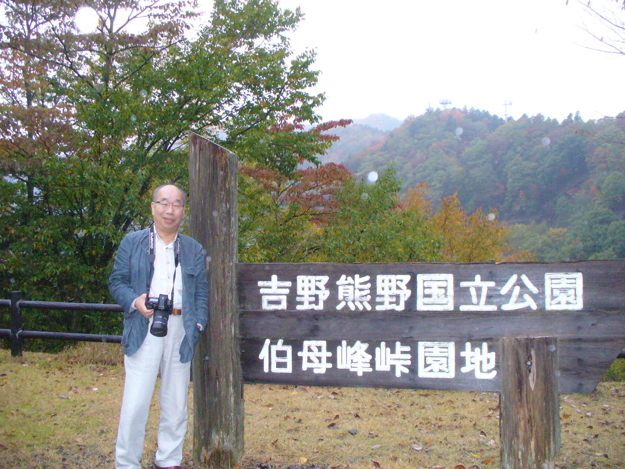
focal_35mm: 37
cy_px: 234
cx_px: 312
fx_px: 668
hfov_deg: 50.1
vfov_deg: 38.7
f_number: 2.8
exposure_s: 1/125
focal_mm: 6.1
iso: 400
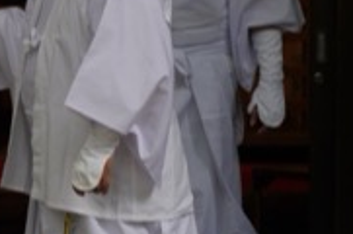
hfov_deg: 5.0
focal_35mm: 414
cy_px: 113
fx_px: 4052
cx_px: -60
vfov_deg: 3.3
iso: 160
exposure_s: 1/100
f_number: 6.3
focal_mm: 117
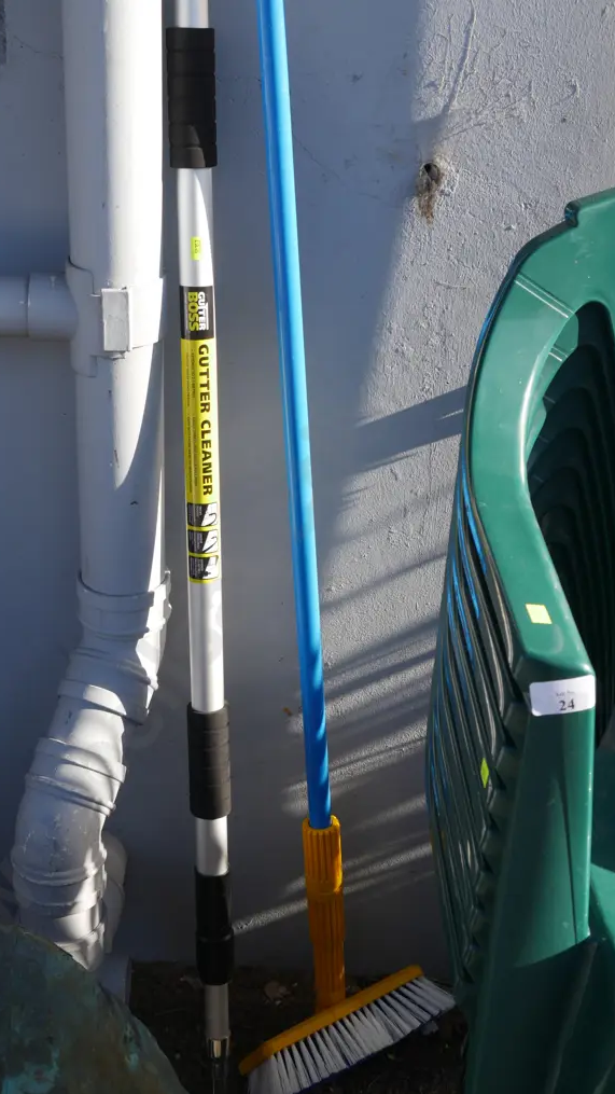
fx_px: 1594
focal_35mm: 55
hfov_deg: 21.8
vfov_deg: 37.8
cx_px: 264
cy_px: 551
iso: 200
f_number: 7.1
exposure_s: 1/200
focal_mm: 25
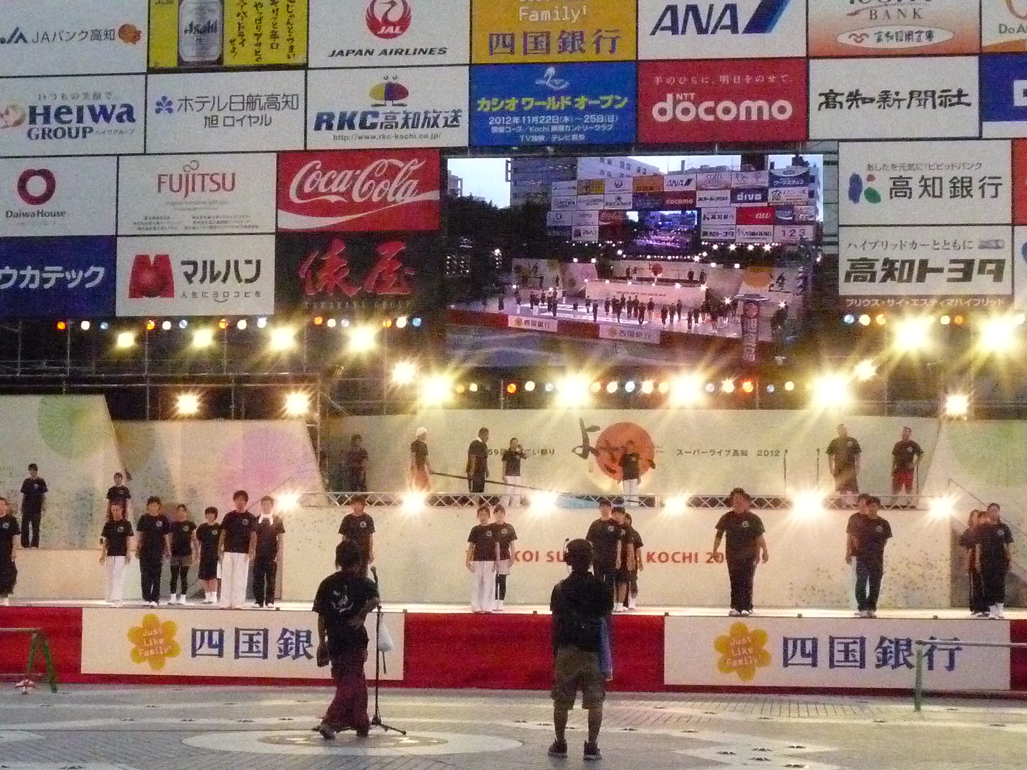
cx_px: 514
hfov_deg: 24.7
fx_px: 2344
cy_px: 385
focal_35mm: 79
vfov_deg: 18.7
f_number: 5
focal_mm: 8
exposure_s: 1/1300
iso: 1600
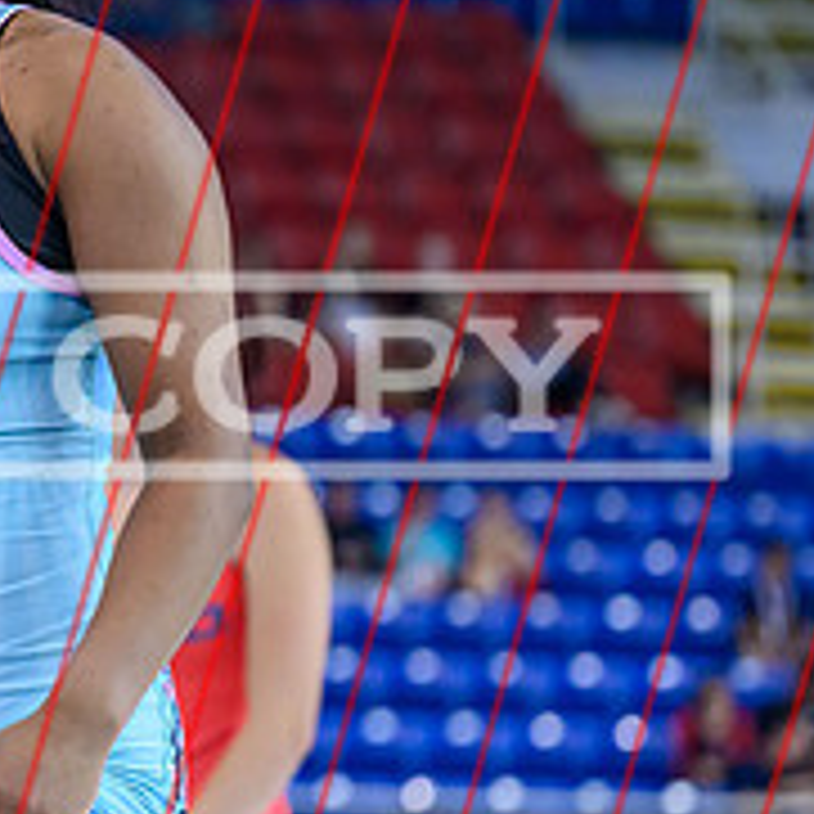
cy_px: 455
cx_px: -100
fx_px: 6358
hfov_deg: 7.3
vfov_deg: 7.3
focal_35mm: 239
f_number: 2.8
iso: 2500
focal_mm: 80
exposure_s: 1/800
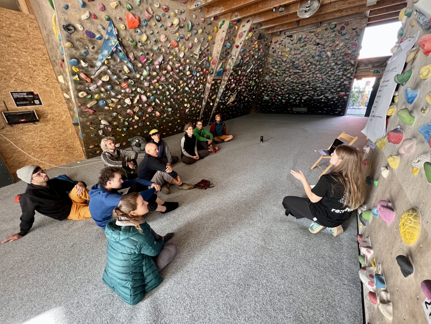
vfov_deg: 89.9
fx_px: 162
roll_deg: +2.4
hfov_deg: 106.2
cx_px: 216
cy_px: 162
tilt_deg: -22.1
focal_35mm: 13
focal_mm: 1.57
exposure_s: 1/68
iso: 250
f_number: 1.8
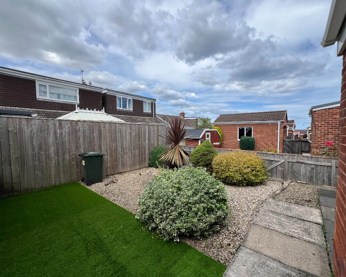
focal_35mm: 14
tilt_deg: -4.5
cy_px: 138
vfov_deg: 88.0
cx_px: 181
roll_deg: +0.4
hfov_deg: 100.6
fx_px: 143
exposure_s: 1/1623
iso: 32
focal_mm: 1.57
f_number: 1.8
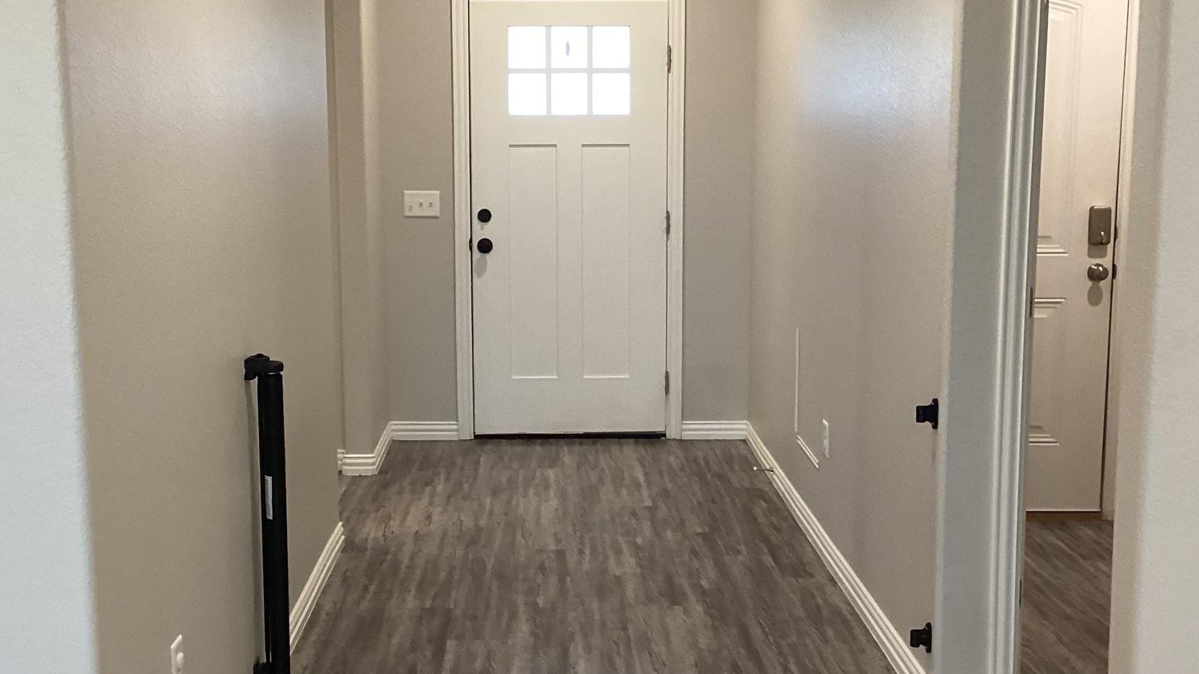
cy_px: 328
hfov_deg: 44.6
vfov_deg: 26.0
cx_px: 566
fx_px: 1462
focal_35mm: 46
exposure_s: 1/60
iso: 200
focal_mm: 3.3
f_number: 2.4
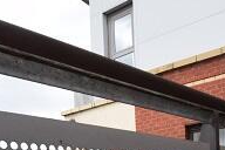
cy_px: 210
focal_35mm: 50
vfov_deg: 23.0
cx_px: 182
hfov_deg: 38.1
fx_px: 312
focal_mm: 10
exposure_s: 1/200
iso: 360
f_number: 10
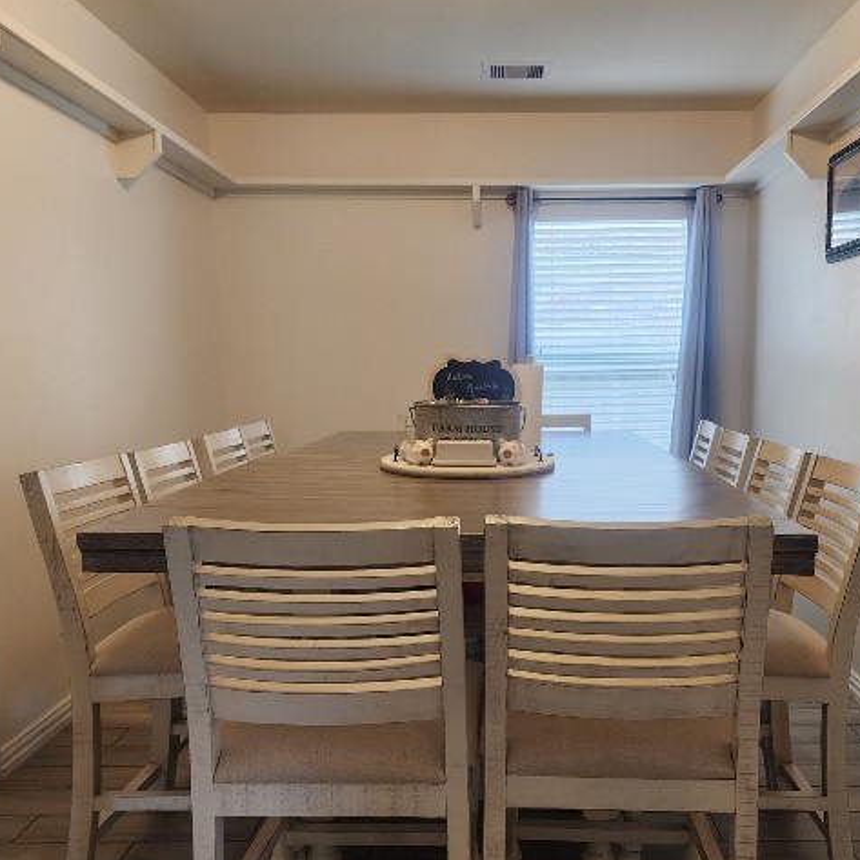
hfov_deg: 49.5
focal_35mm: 33
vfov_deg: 49.4
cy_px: 516
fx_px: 928
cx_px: 507
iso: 400
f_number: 1.8
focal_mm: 6.4
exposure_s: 1/120
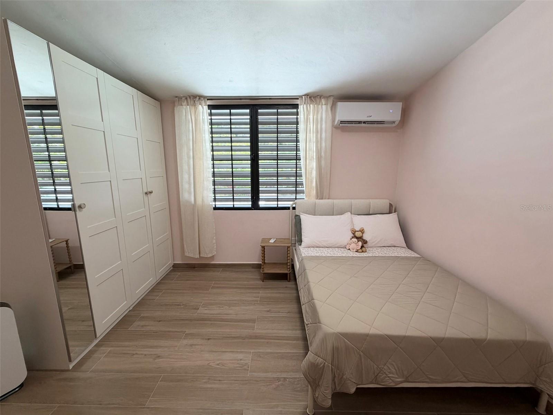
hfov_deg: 102.1
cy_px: 208
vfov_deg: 85.7
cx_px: 276
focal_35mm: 14
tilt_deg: -9.6
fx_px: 224
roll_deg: +0.3
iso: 200
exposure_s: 1/120
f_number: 2.2
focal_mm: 2.22
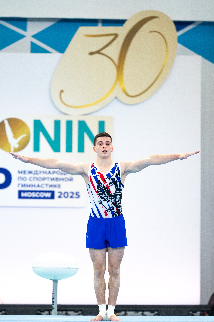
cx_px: 92
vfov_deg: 7.8
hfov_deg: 5.2
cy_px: 161
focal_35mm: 264
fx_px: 2355
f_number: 2.8
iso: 2000
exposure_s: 1/1250
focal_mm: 175
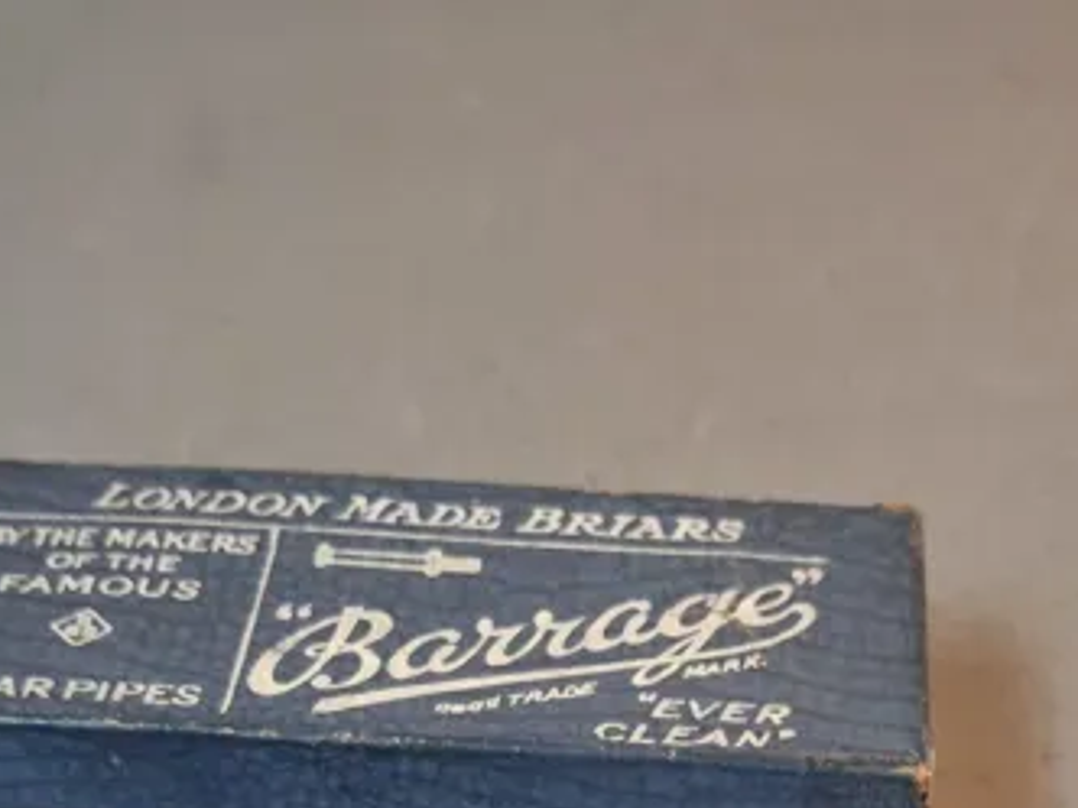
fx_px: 2024
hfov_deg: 29.7
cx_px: 649
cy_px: 970
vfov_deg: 21.0
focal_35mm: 65
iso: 320
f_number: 1.8
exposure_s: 1/50
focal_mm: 4
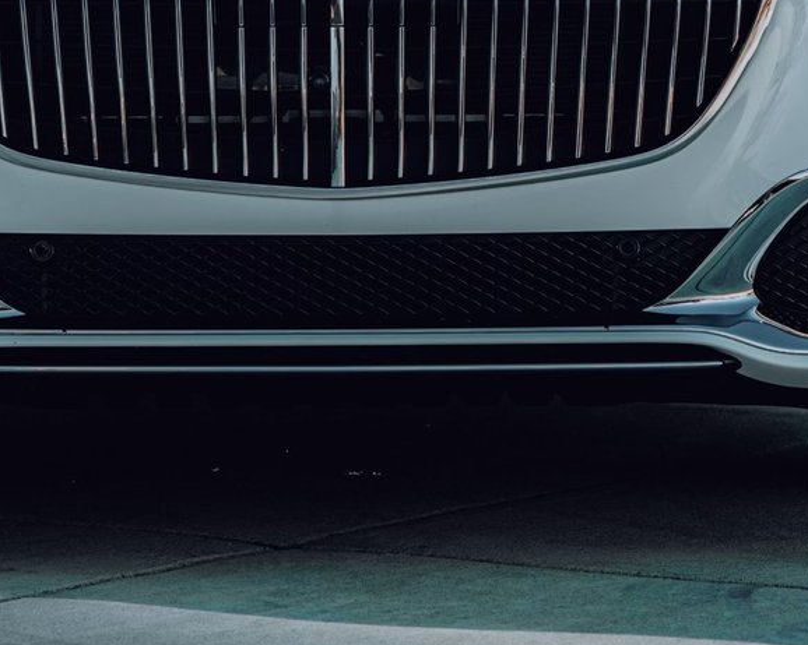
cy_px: -124
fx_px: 6335
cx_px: 267
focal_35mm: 265
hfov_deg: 7.3
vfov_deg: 5.8
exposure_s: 1/200
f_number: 4
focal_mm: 85
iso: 100
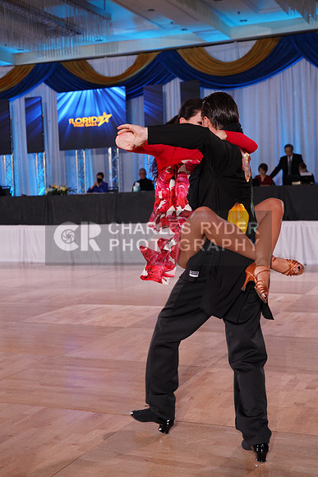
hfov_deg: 26.5
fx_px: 675
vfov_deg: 38.9
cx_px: 159
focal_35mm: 51
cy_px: 238
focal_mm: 51
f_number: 5.6
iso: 1600
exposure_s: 1/200
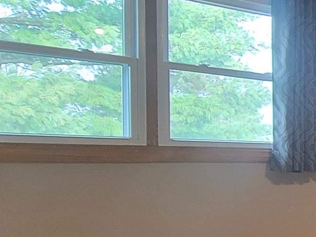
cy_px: 174
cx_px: 515
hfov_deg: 23.1
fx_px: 557
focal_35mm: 61
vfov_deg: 23.8
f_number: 2.2
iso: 320
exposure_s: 1/30
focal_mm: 2.2
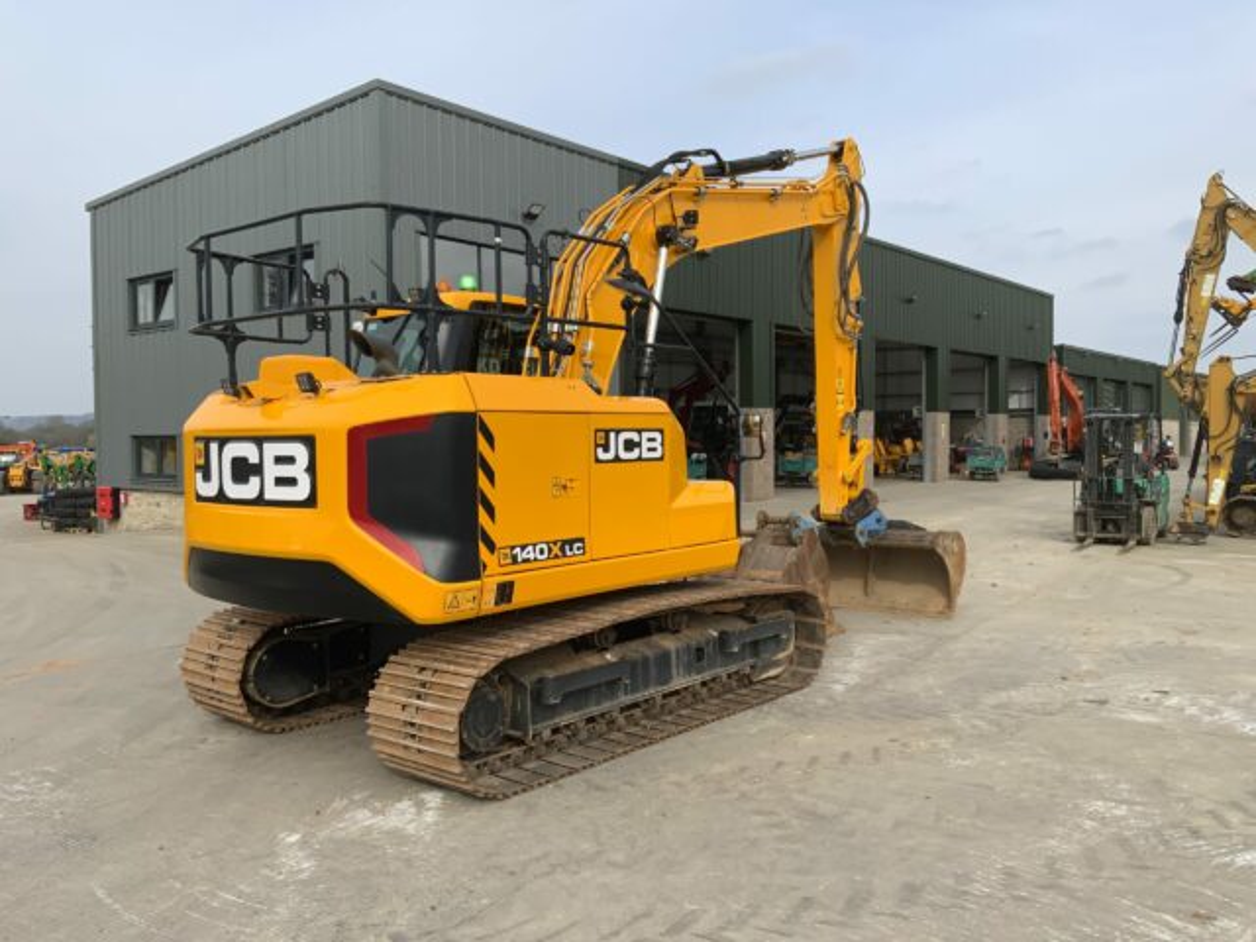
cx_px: 628
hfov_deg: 61.7
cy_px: 471
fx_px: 1052
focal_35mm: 29
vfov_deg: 48.2
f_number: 1.8
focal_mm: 3
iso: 16
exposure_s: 1/1279
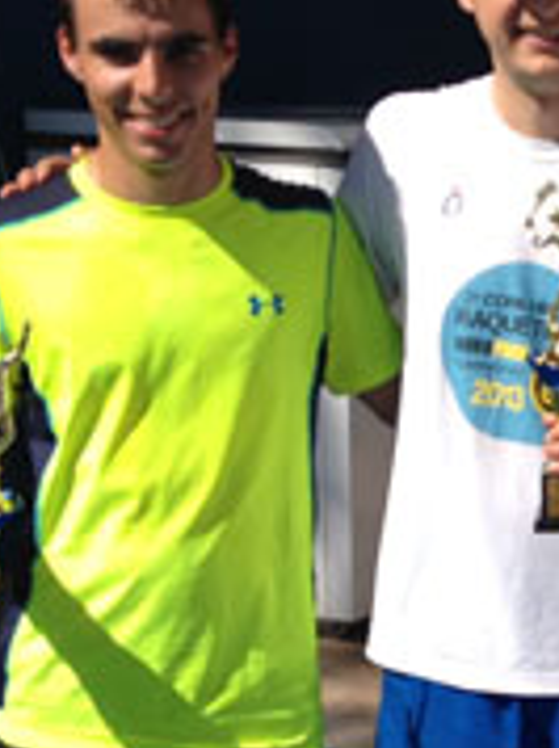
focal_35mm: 118
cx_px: 862
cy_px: 572
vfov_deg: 16.6
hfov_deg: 11.9
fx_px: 2547
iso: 50
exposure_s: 1/1905
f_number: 2.4
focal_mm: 4.28
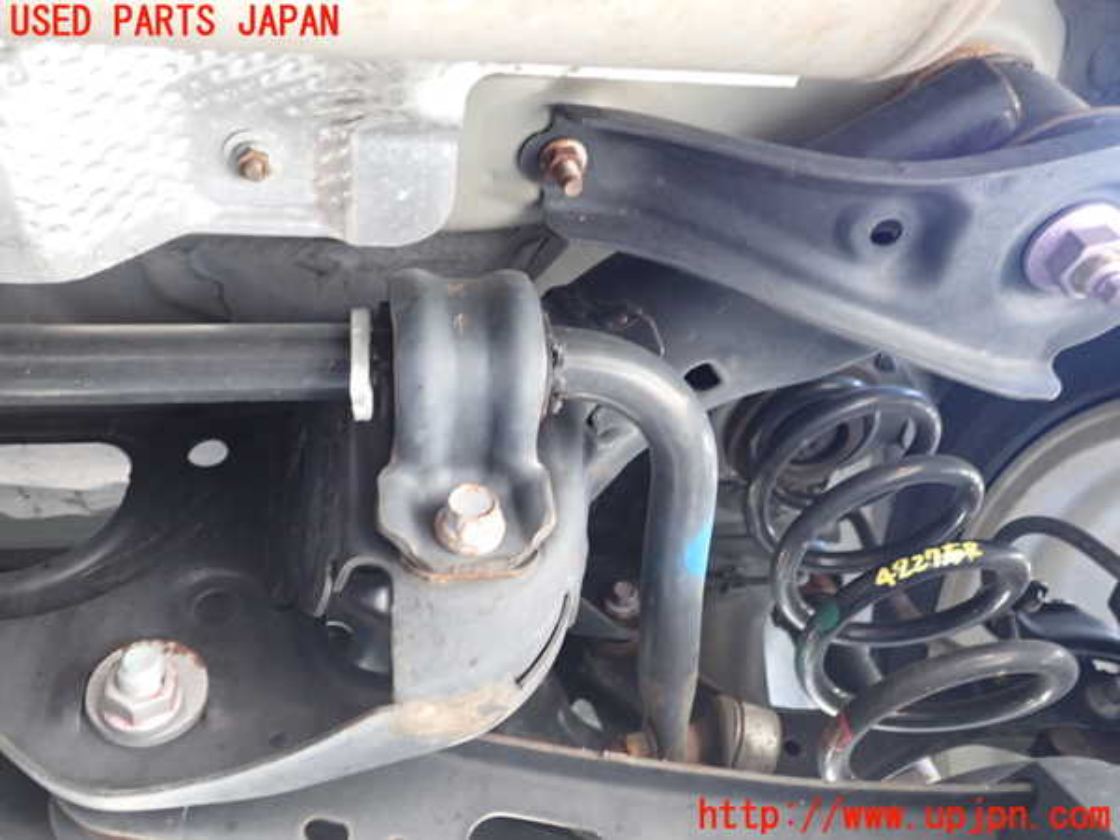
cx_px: 560
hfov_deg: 60.0
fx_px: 971
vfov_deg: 46.8
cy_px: 420
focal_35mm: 30
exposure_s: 1/30
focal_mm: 5.4
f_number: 2.3
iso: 320
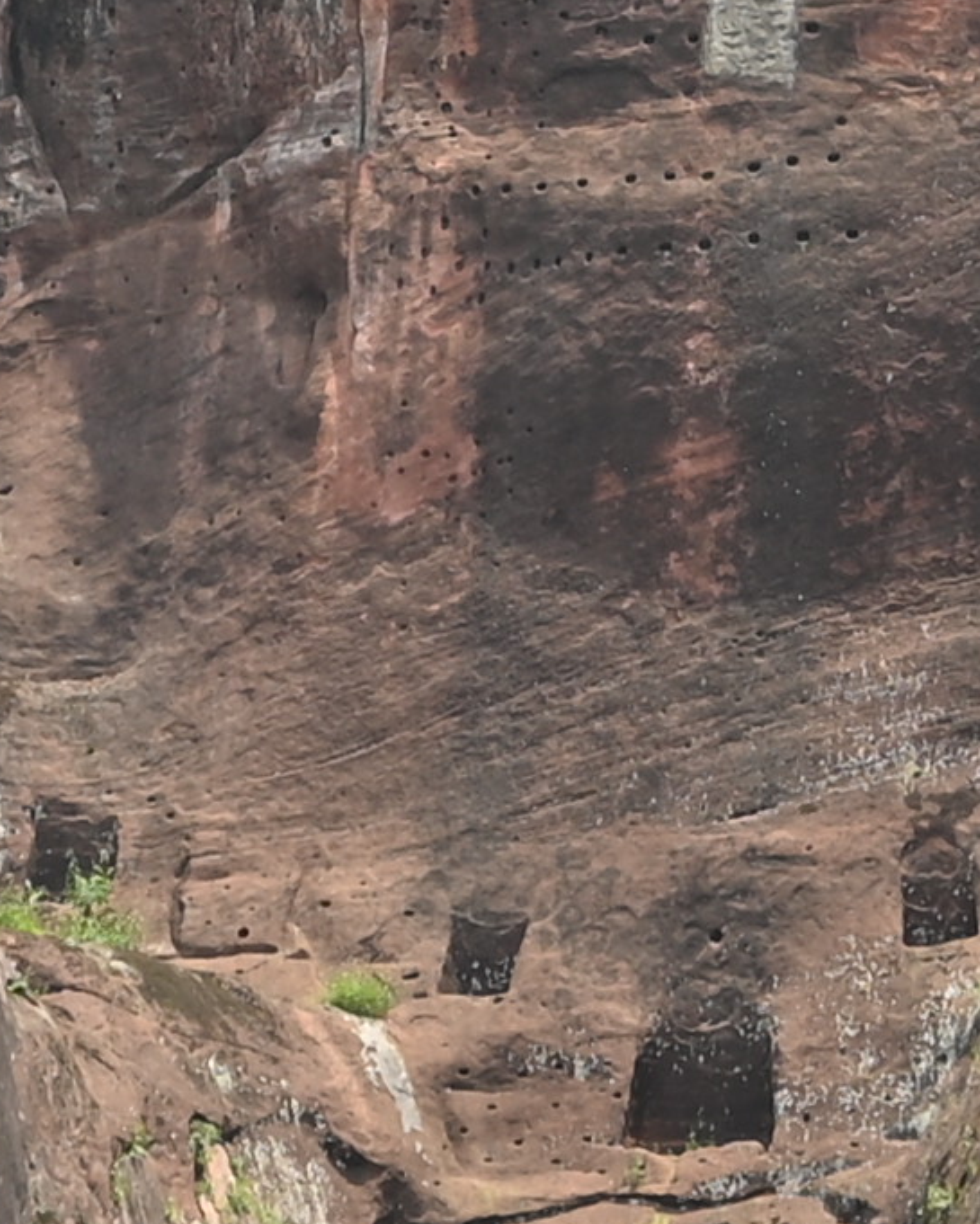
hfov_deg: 4.9
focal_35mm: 315
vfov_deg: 6.1
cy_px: 14
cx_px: 548
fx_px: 11418
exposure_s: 1/250
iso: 100
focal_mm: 38
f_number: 5.3
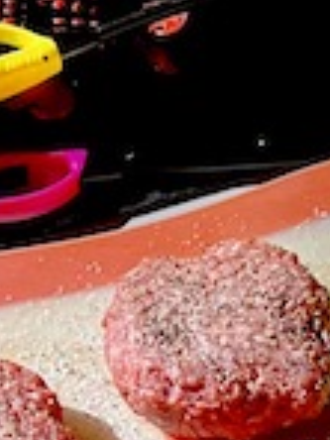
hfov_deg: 10.4
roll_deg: +1.4
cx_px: 336
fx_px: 1792
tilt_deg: -32.3
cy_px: -71
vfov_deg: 13.6
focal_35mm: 141
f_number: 1.6
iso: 640
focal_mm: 5.1
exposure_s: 1/31
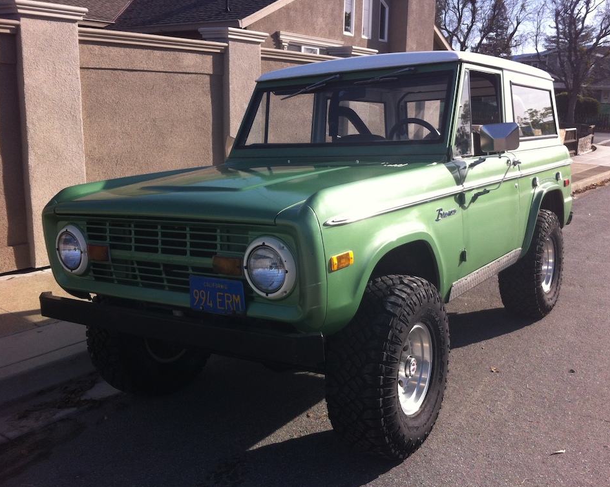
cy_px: 245
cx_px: 328
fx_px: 668
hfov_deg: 49.0
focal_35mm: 37
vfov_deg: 40.1
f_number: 2.8
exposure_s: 1/914
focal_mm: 3.85
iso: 80
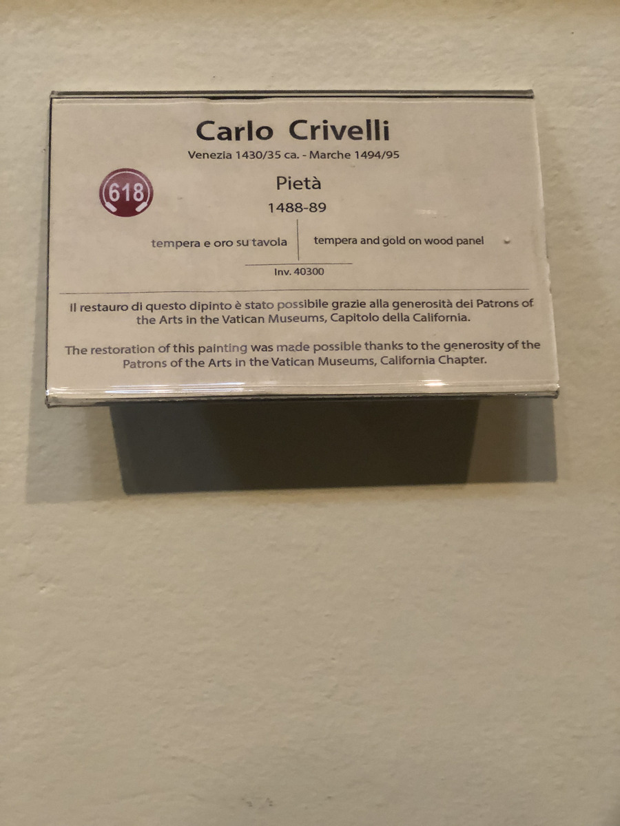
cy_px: 413
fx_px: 1242
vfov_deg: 36.8
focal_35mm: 52
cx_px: 310
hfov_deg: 28.0
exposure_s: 1/19
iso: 160
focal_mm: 6
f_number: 2.4
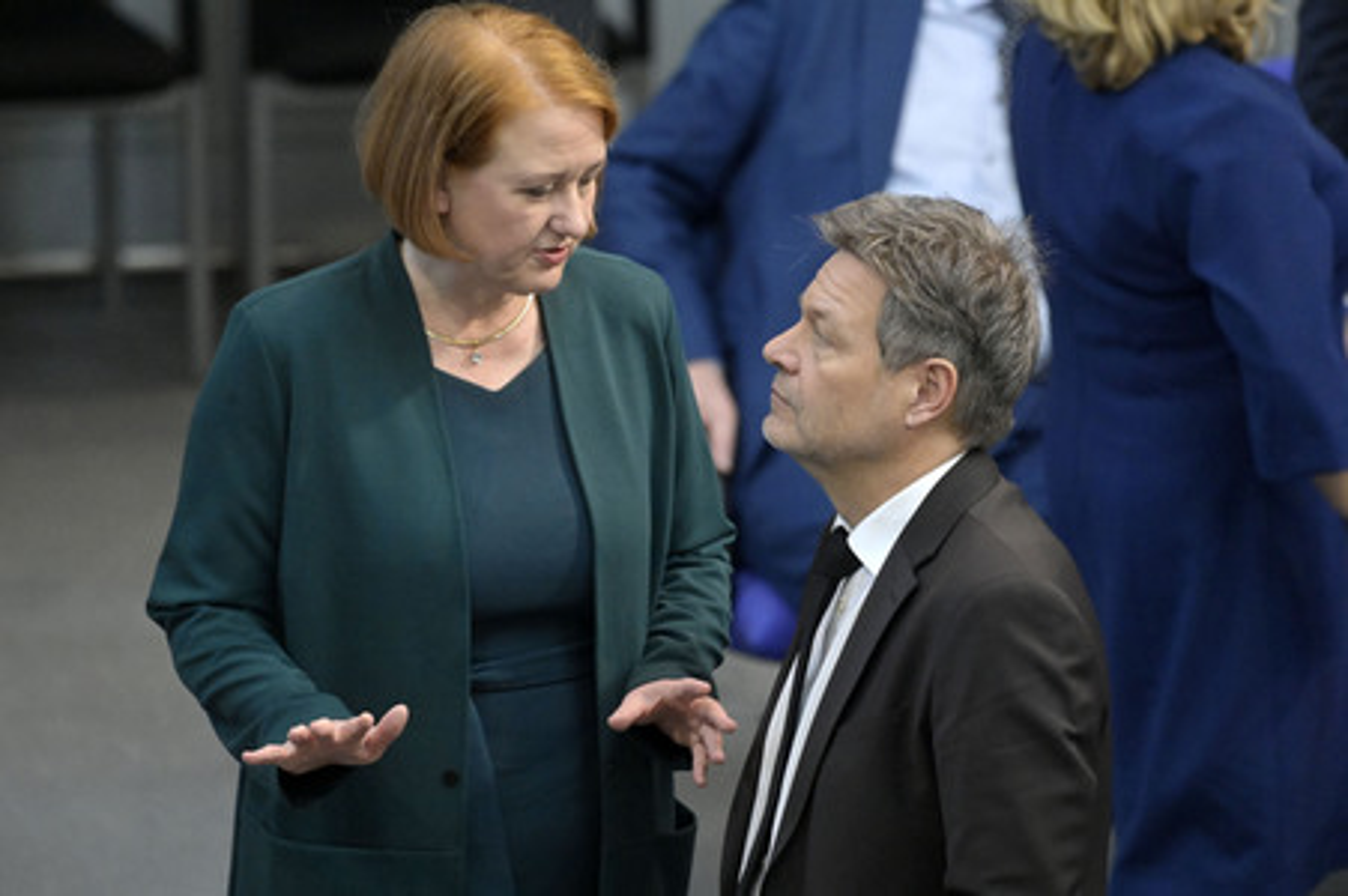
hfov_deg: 5.0
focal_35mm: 410
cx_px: 674
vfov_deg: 3.3
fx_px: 15341
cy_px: 448
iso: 12800
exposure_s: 1/400
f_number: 5.6
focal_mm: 410
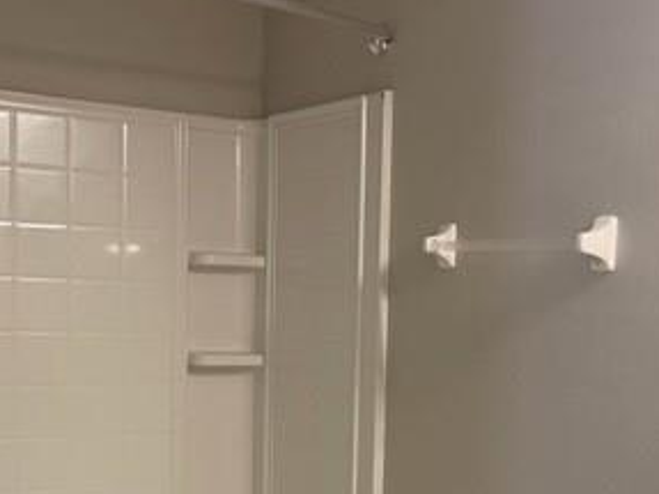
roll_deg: -2.6
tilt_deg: -6.7
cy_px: 423
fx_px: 1104
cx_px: 434
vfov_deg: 24.6
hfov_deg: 33.0
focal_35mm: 58
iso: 125
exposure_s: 1/60
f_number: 1.6
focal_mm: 5.1
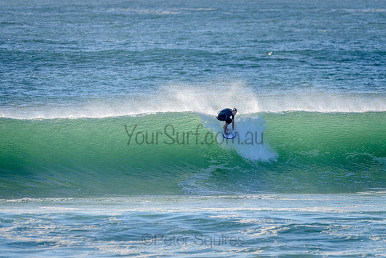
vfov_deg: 2.2
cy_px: 136
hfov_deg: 3.4
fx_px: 6560
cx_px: 230
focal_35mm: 612
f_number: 5.6
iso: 200
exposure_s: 1/1250
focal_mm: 500
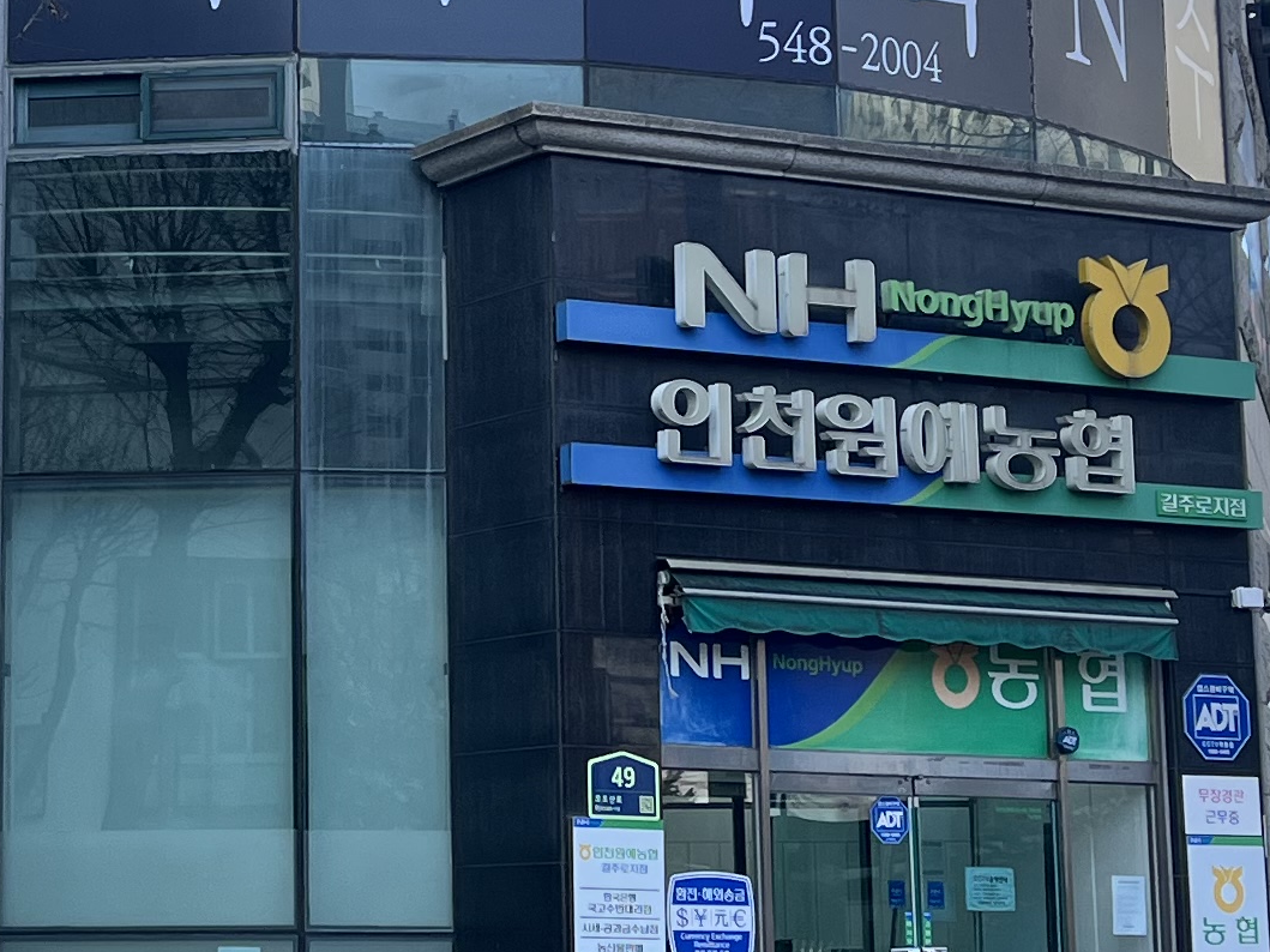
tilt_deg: +11.4
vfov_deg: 14.9
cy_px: 249
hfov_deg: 19.6
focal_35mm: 99
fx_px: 3632
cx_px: 197
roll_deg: -0.7
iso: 50
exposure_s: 1/845
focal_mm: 5.1
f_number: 1.6
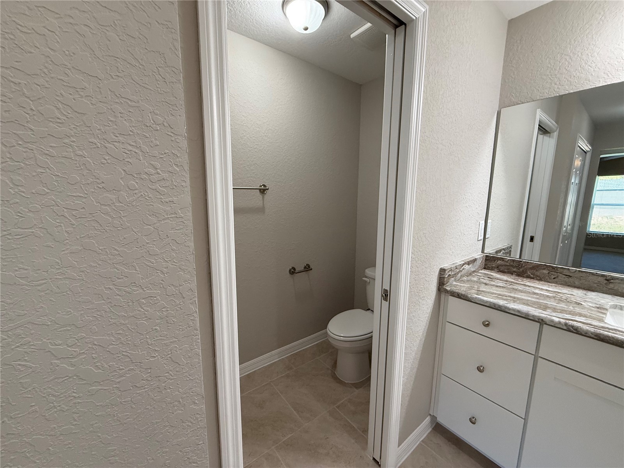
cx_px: 312
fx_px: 252
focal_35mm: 14
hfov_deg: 102.1
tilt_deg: -8.3
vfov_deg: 85.7
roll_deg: +0.7
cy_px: 234
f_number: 2.2
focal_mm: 2.22
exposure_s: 1/120
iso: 320
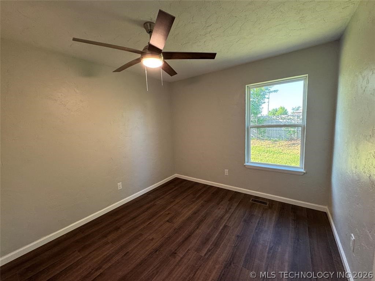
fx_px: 152
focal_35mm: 14
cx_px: 188
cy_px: 140
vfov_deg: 85.7
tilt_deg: -6.9
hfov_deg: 102.1
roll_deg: +2.7
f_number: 2.2
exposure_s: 1/120
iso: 200
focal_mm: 2.22
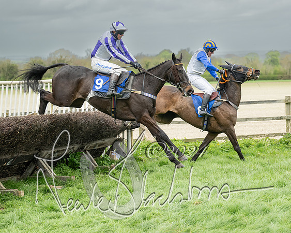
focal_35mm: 94
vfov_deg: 16.3
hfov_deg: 20.3
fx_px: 813
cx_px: 169
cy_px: 135
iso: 400
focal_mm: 70
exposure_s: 1/2000
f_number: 2.8
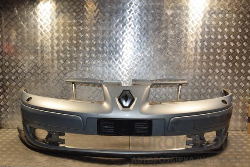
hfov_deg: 51.9
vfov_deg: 35.9
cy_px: 85
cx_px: 123
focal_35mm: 37
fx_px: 257
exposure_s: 1/200
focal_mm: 24
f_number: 9
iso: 800
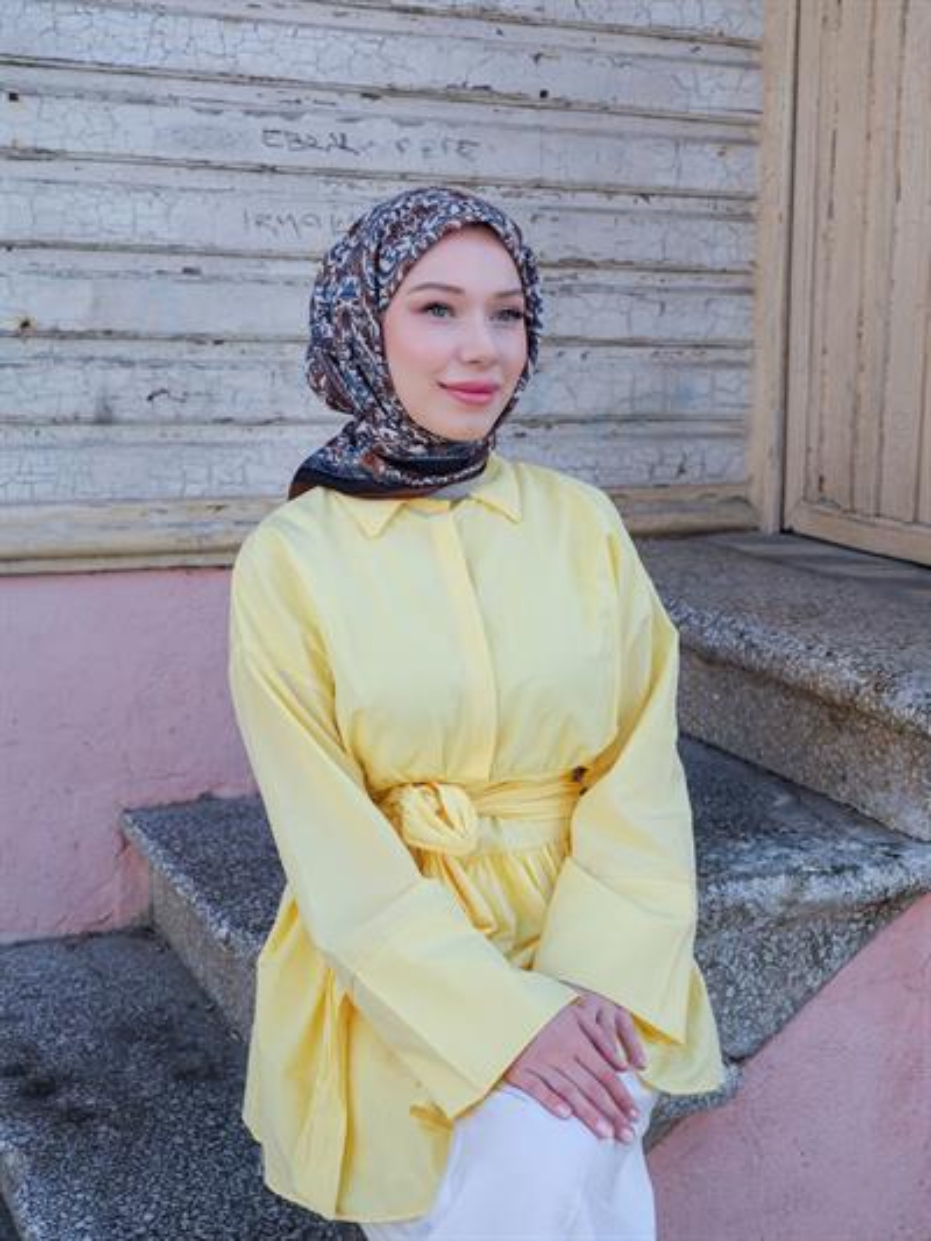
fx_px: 1721
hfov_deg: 30.3
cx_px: 466
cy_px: 620
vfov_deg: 39.6
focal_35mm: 48
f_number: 7.1
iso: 320
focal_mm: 60.7
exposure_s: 1/180
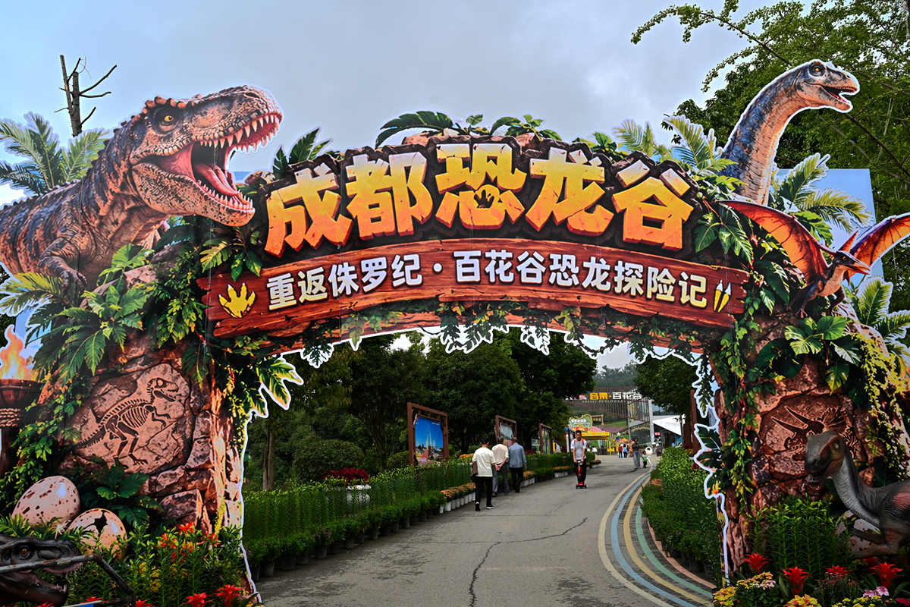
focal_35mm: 32
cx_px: 455
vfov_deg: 41.7
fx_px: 796
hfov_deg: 59.5
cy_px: 304
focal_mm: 31.5
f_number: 8
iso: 160
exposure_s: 1/125
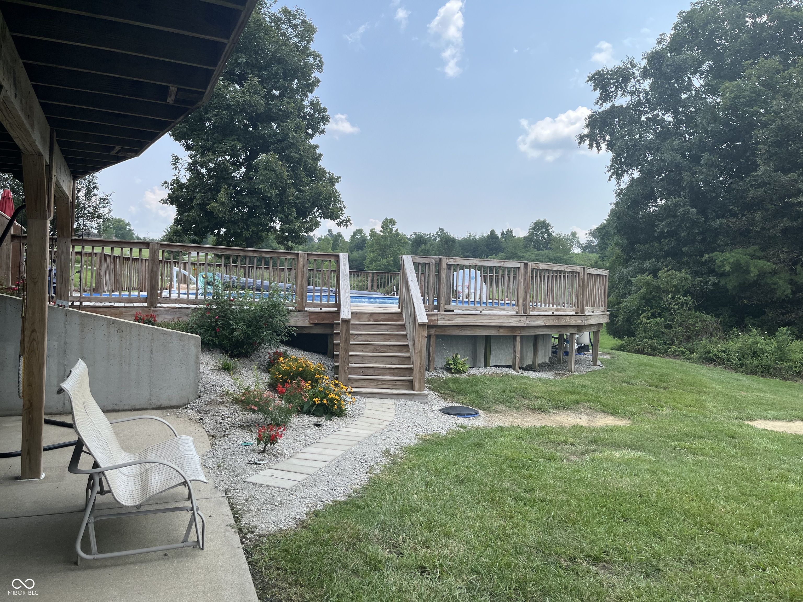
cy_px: 301
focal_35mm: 26
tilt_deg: -1.0
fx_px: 603
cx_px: 402
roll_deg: -2.4
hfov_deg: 67.3
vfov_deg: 53.1
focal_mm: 5.1
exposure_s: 1/2137
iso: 50
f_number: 1.6
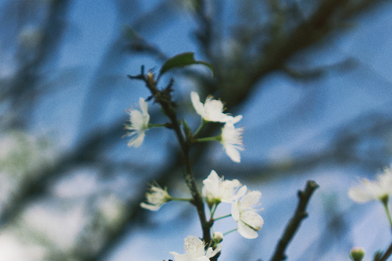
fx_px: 827
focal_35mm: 76
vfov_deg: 17.7
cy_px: 227
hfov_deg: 26.4
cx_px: 114
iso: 100
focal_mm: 35
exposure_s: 1/2500
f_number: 2.8
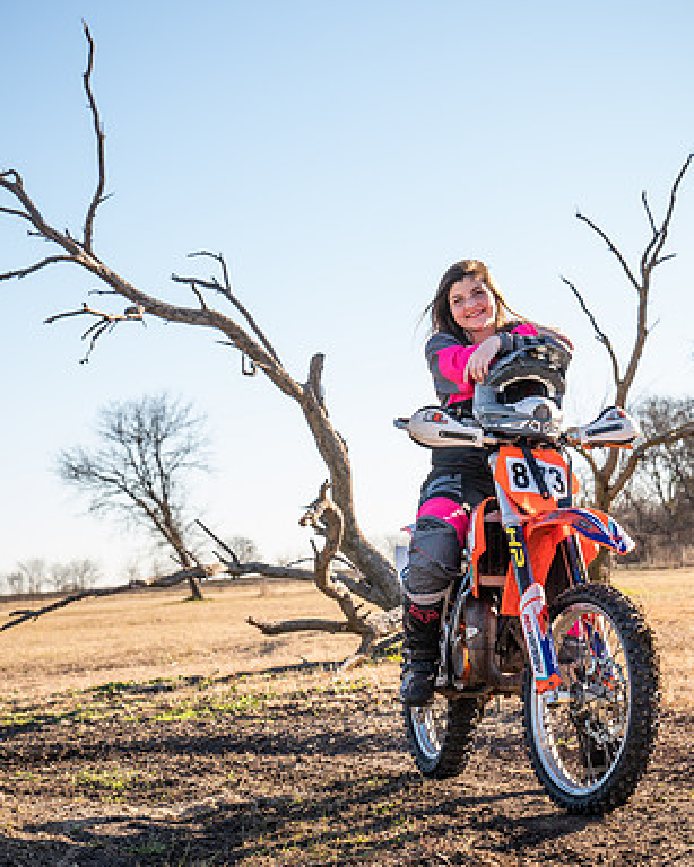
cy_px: 432
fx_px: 2003
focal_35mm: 78
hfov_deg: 19.7
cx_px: 339
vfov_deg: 24.4
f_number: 5
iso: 80
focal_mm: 55
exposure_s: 1/250
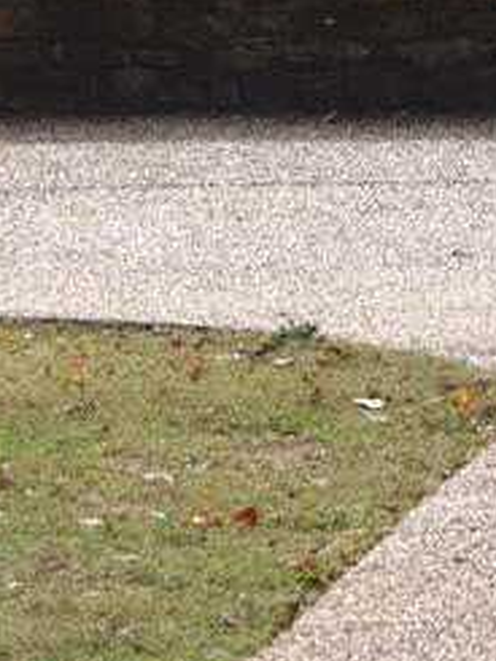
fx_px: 8342
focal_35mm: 437
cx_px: 1005
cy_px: -259
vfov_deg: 4.5
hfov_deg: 3.4
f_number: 8
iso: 100
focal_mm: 58
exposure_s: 1/200
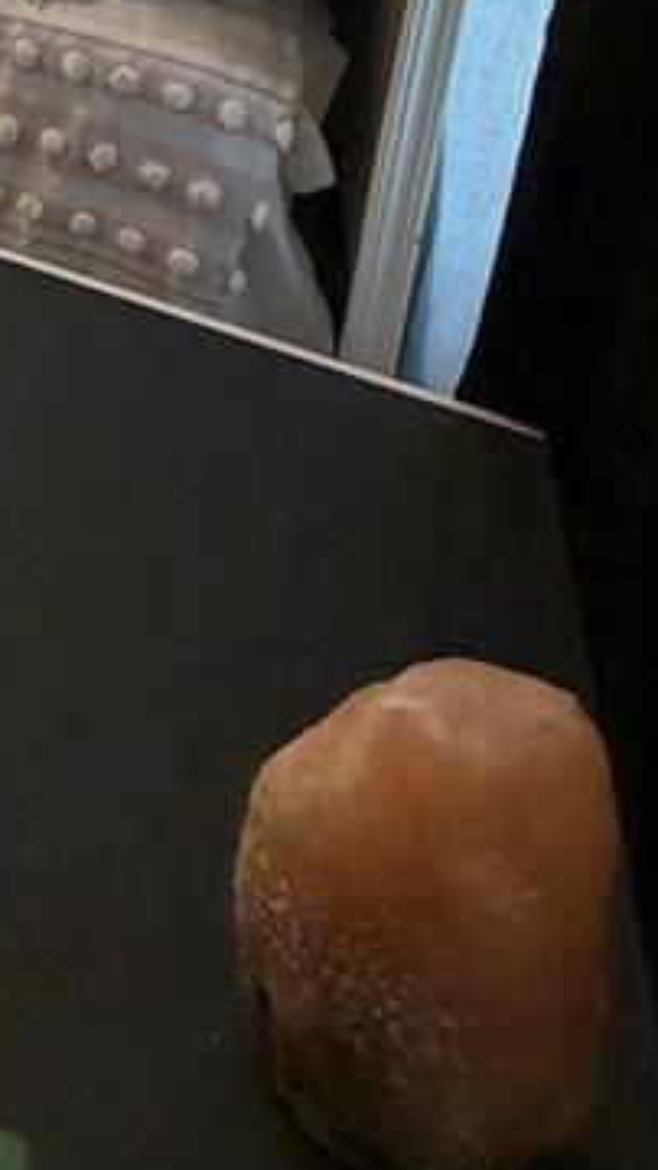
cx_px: -707
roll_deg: +1.0
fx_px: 1582
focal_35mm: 51
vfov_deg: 30.9
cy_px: -381
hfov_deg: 16.7
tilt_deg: -14.8
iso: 160
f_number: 2.2
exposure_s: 1/60
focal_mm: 2.22
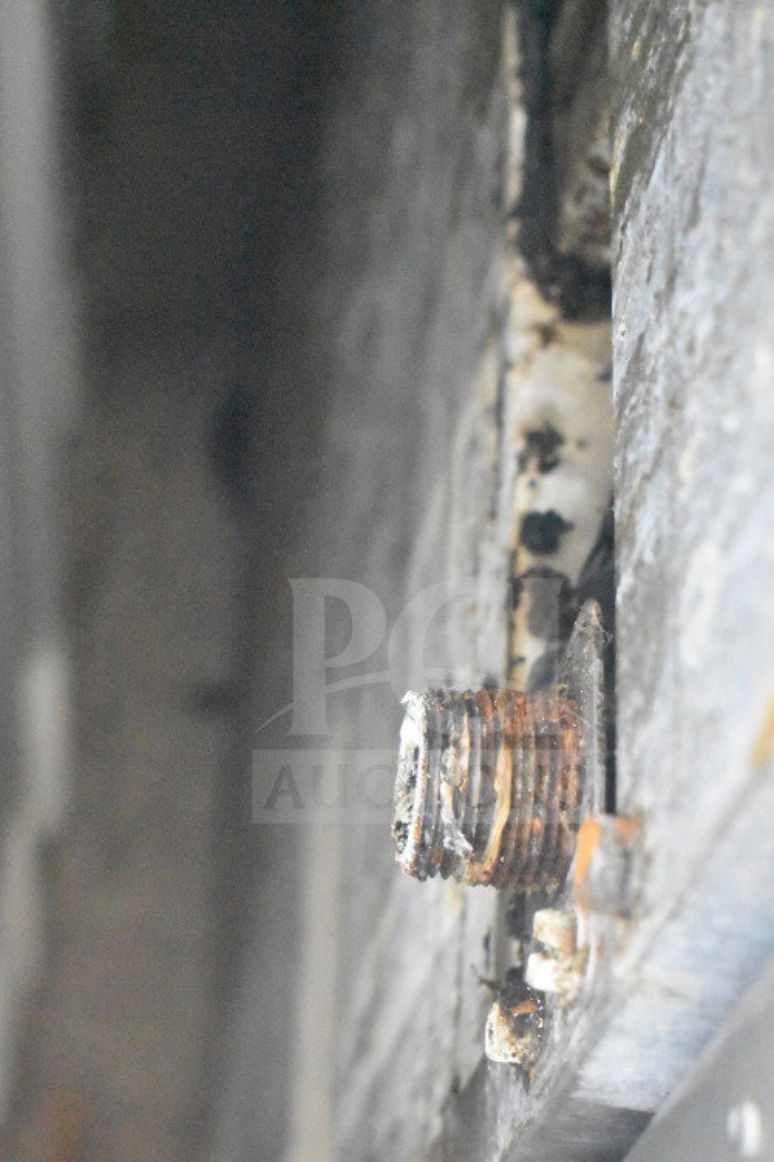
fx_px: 2355
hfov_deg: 18.7
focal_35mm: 73
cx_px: 425
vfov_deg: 27.6
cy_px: 701
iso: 25600
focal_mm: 40
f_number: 4.8
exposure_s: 1/50
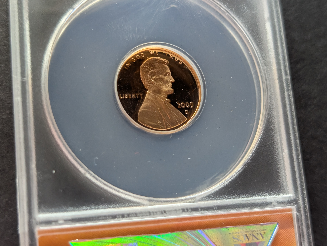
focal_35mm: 49
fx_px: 464
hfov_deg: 38.9
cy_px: 123
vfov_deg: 29.7
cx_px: 164
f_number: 1.68
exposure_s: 1/109
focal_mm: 6.9
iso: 144
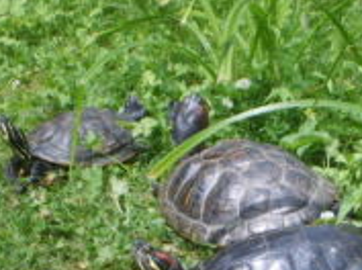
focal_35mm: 302
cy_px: 257
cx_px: 245
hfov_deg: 6.6
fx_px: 3152
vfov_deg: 4.9
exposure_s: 1/350
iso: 50
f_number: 4.9
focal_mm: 17.4
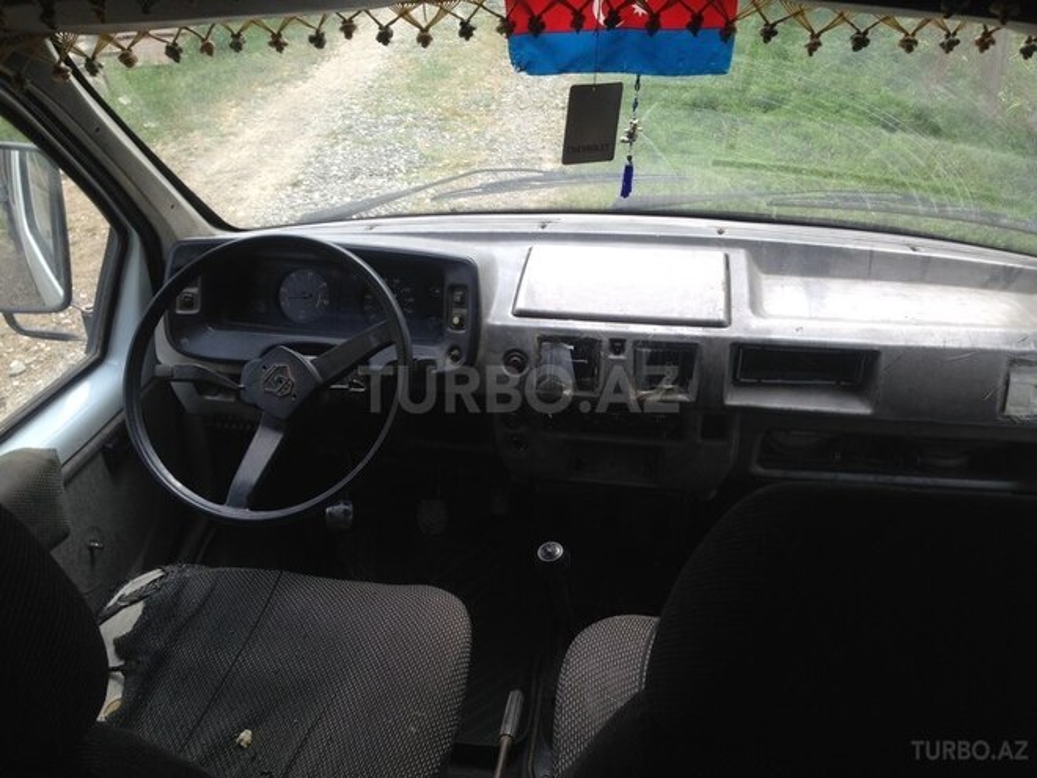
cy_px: 389
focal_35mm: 33
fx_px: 989
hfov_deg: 55.4
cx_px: 518
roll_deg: +0.8
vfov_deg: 42.9
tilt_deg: -33.5
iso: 50
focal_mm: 4.12
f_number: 2.4
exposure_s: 1/321
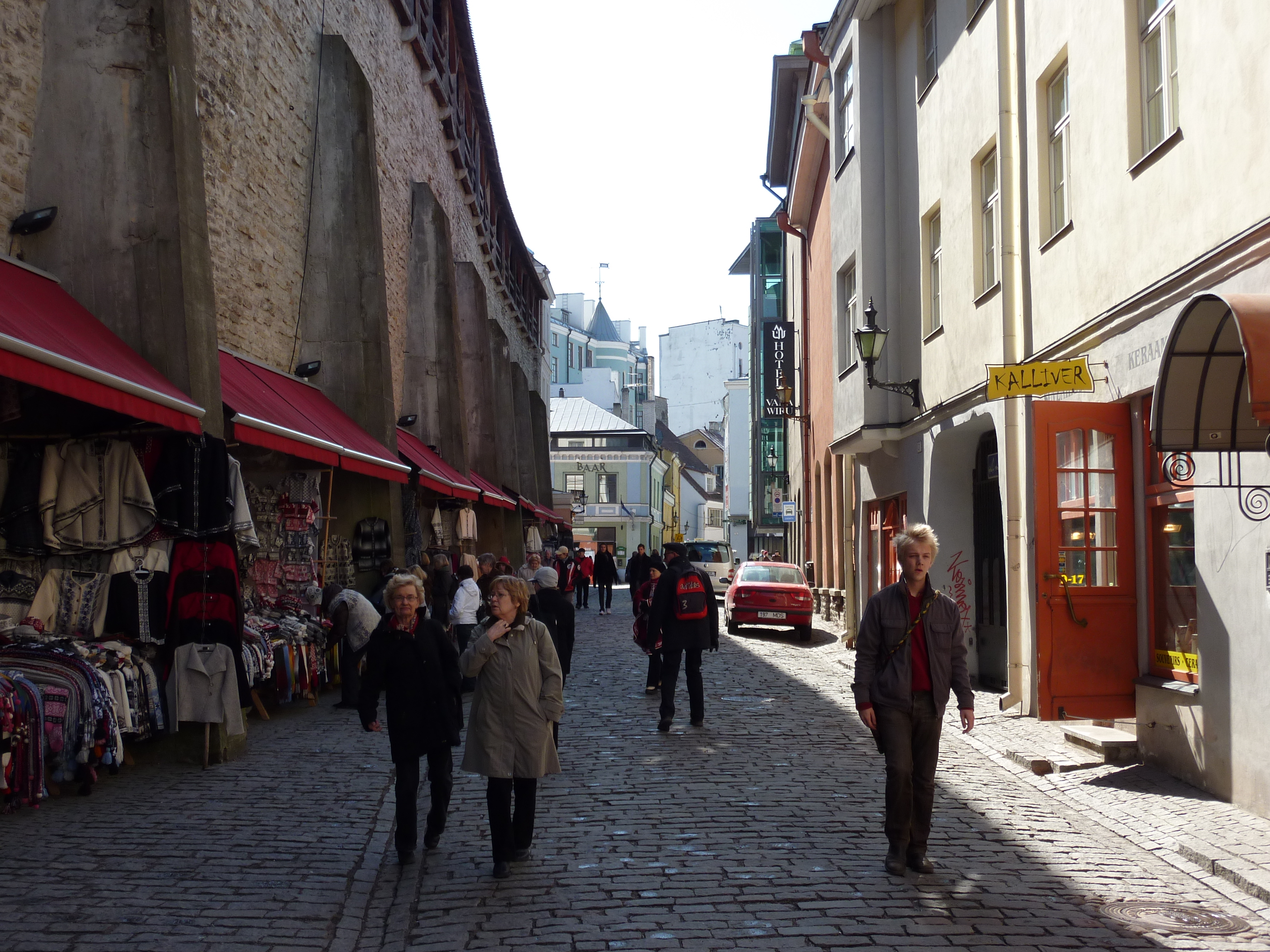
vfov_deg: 34.3
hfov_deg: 44.8
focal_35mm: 42
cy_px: 476
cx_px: 635
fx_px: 1541
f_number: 4
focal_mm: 6.9
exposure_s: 1/320
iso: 80
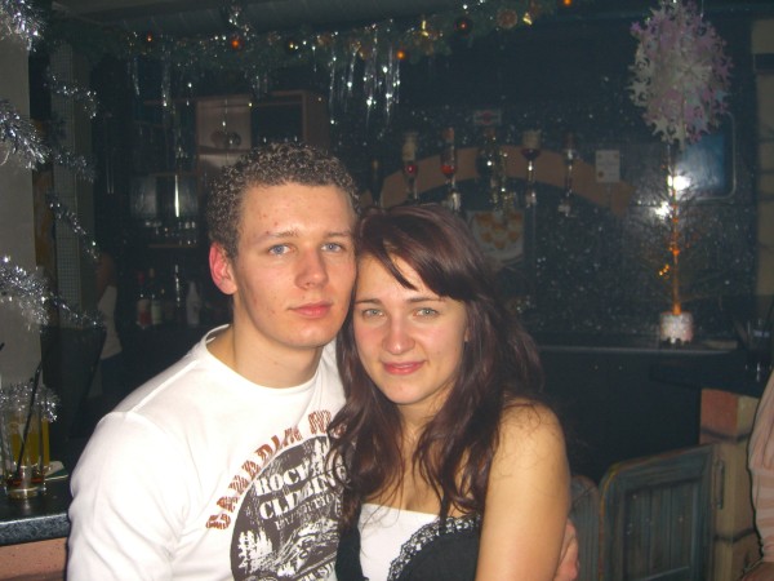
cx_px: 387
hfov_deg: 49.0
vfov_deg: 37.7
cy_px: 290
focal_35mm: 38
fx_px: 850
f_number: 2.8
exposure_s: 1/60
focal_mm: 7.9
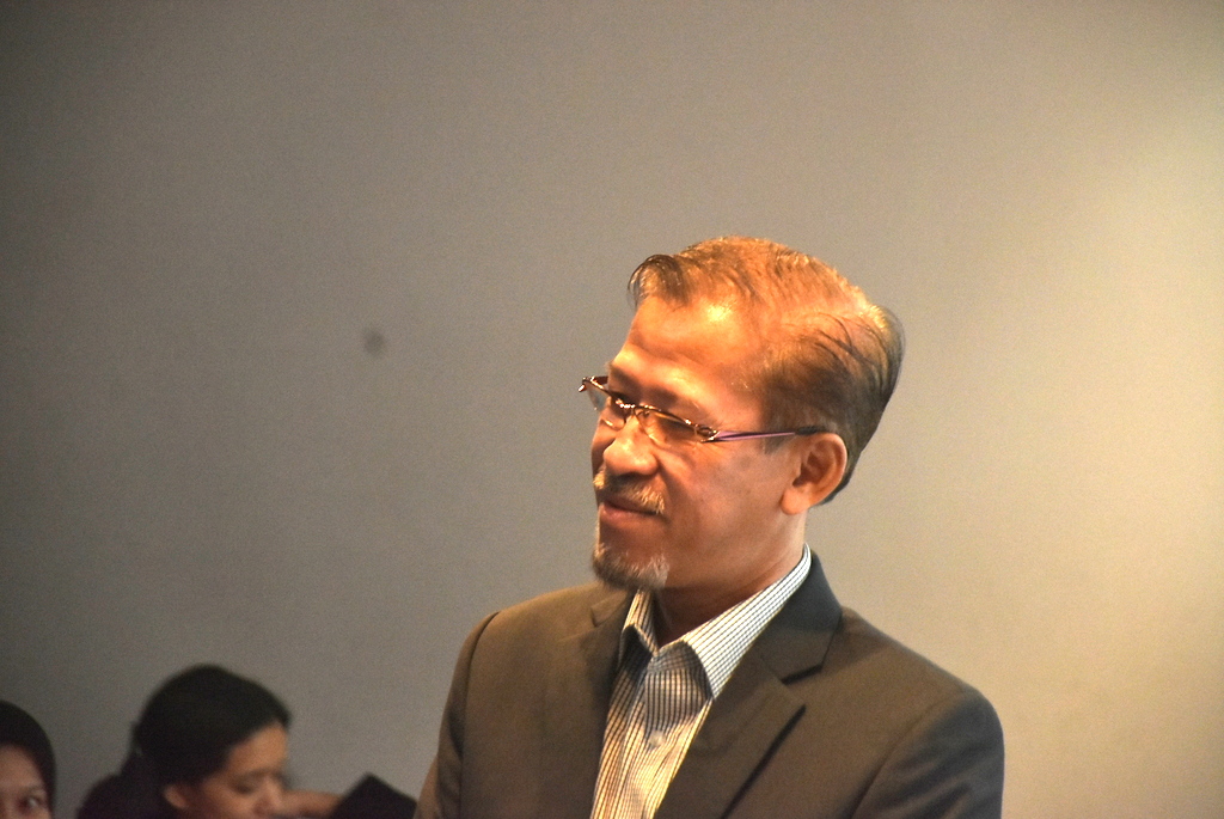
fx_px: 7147
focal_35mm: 210
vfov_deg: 6.6
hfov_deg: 9.8
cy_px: 410
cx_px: 612
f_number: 5.6
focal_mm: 140
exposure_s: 1/80
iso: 2000
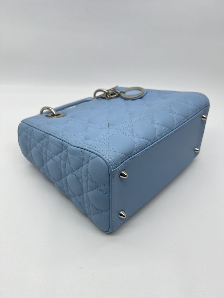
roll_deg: -5.9
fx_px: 224
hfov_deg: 53.1
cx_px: 112
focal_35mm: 26
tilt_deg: -37.9
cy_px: 149
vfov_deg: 67.3
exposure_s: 1/277
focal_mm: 5.7
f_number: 1.5
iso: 40
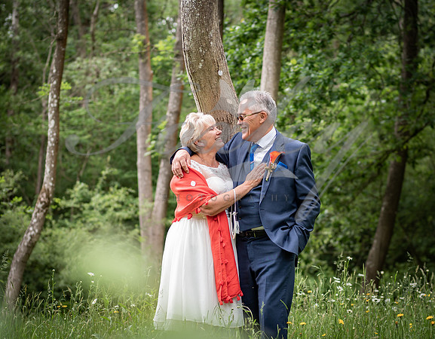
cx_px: 214
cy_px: 133
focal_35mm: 107
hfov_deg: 18.1
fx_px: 1369
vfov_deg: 14.1
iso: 100
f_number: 1.6
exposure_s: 1/500
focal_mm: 43
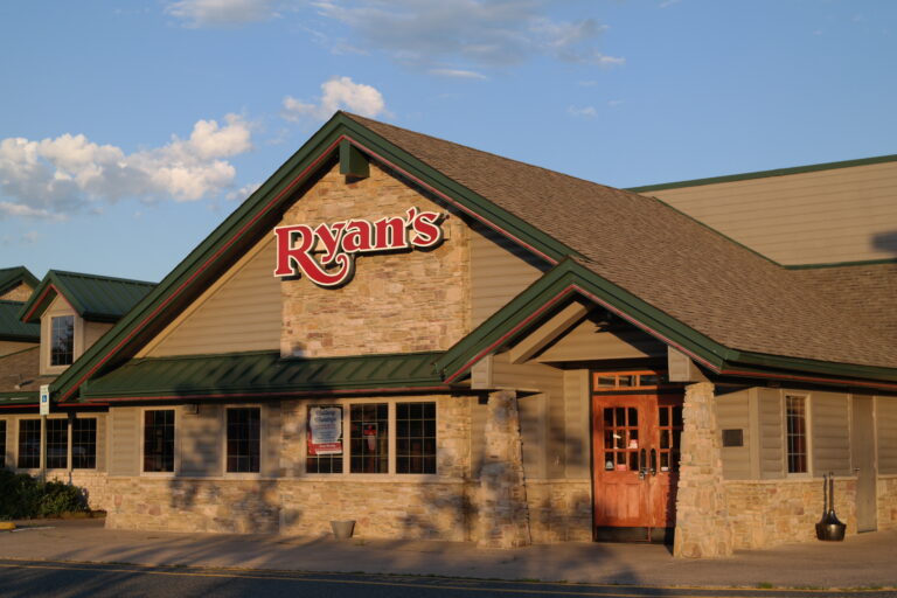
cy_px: 299
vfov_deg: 23.4
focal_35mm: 58
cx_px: 448
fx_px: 1445
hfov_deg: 34.5
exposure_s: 1/200
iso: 100
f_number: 5.6
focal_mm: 38
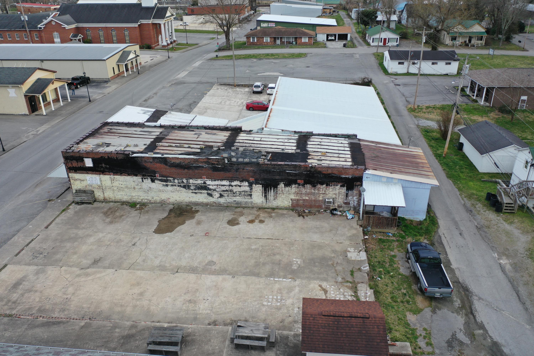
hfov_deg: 65.5
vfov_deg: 46.4
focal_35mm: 28
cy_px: 178
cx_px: 267
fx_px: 415
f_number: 2.8
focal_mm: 10.26
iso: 100
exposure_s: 1/120
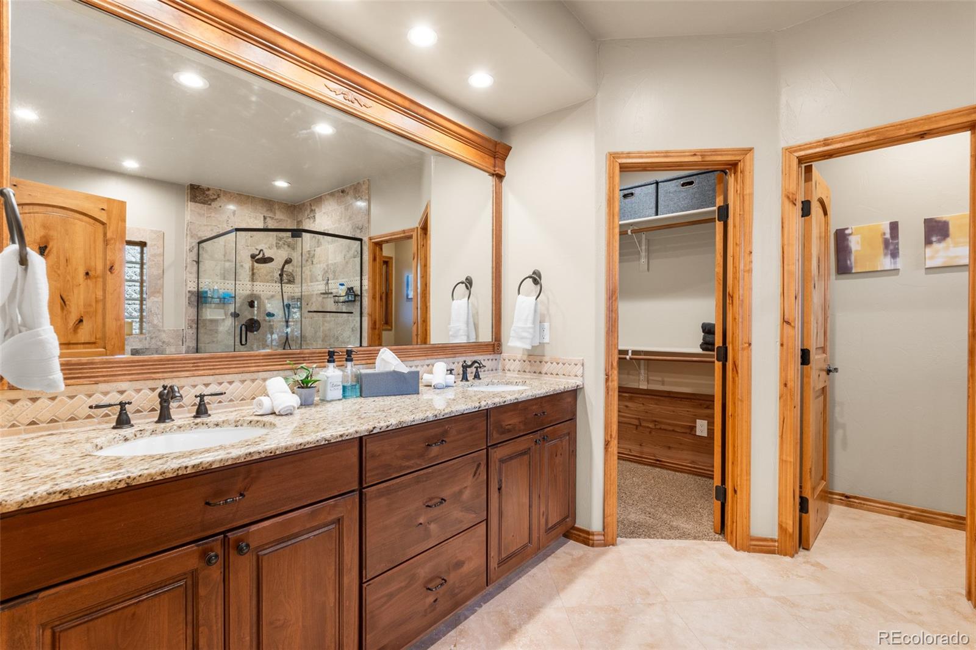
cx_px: 488
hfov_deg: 96.7
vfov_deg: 73.7
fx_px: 434
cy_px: 325
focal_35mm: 16
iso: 400
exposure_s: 1/6
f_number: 8
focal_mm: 16
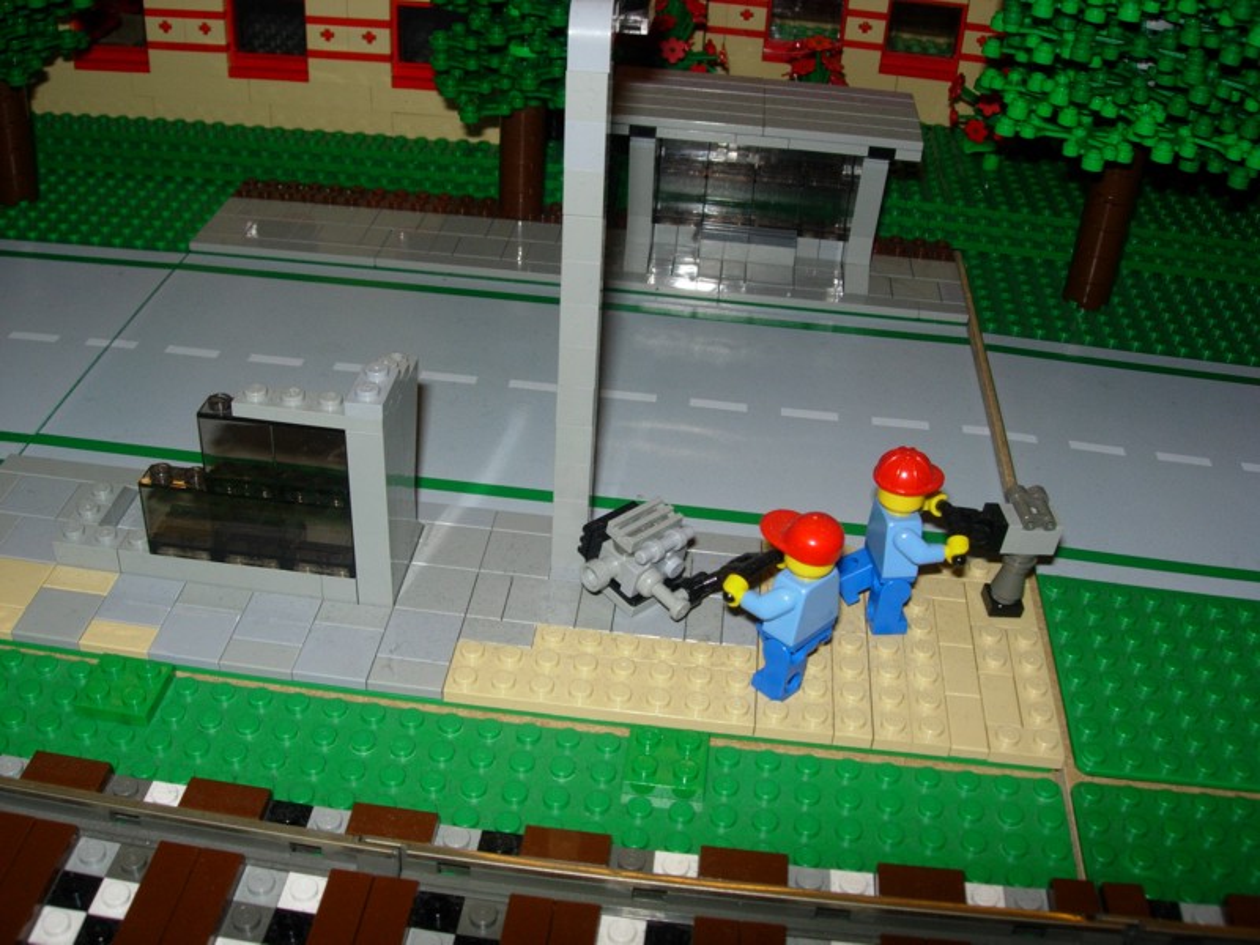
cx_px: 630
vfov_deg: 37.7
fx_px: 1383
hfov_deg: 49.0
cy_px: 472
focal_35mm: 38
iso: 79
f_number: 4.8
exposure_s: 1/64
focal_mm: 7.8
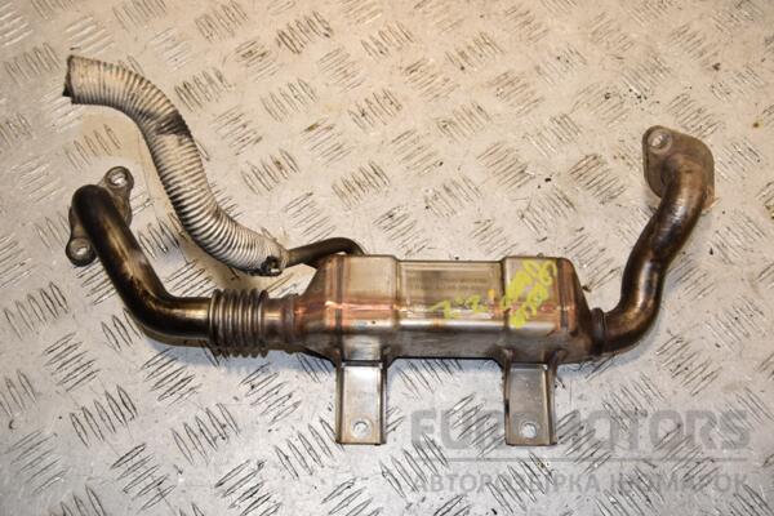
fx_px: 903
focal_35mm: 42
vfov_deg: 31.9
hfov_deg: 46.4
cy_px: 258
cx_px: 387
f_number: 8
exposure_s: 1/200
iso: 800
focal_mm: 28
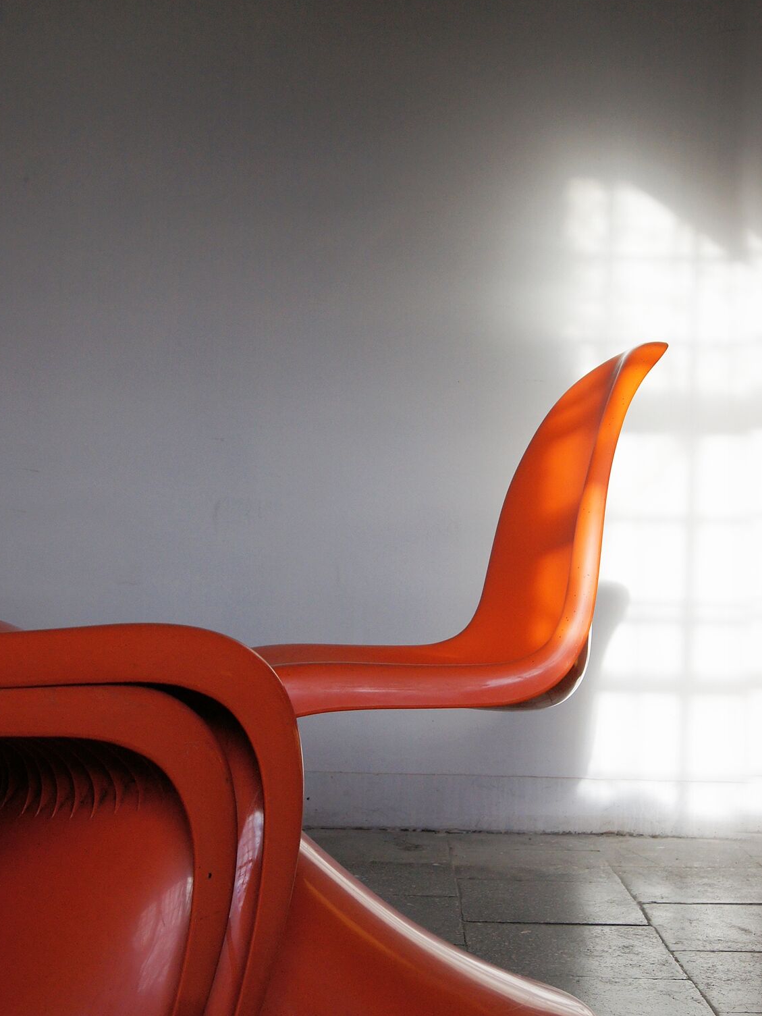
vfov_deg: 41.0
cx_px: 369
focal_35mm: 46
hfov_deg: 31.5
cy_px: 622
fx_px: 1350
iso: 400
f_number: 5.6
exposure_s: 1/400
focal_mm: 24
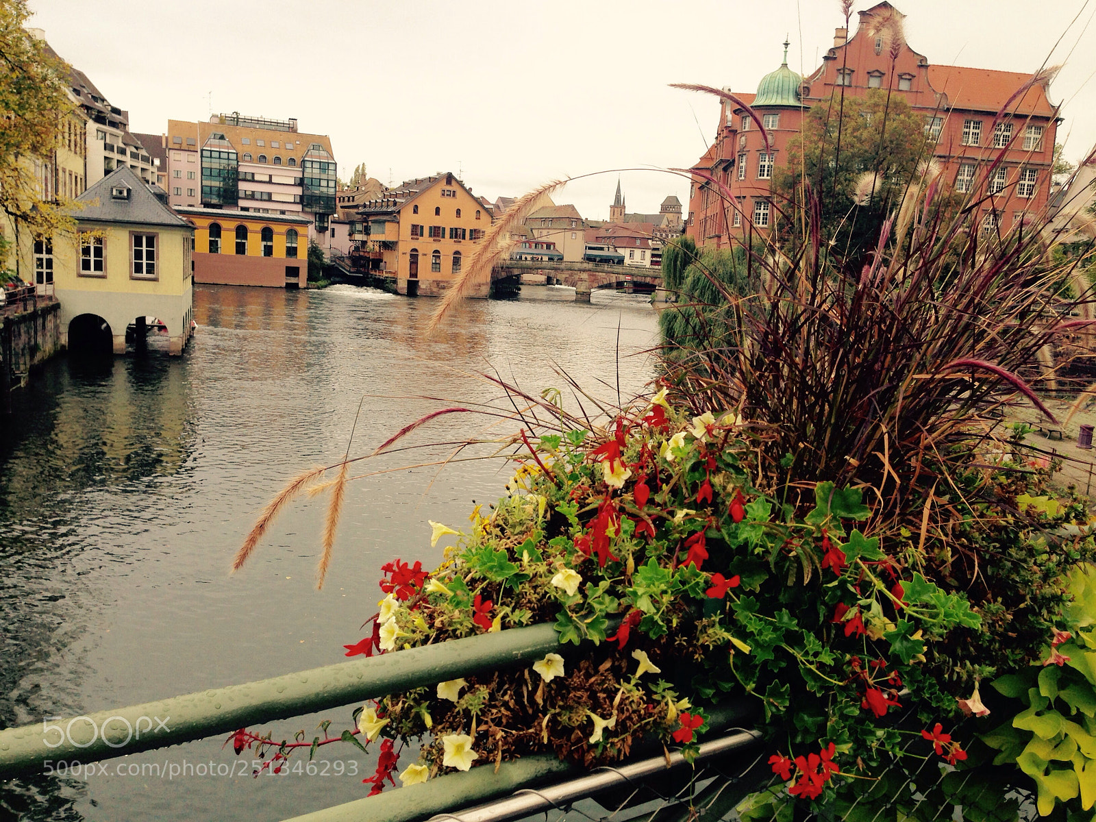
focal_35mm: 33
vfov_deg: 42.9
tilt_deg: -7.9
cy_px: 411
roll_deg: -2.5
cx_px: 548
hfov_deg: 55.4
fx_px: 1045
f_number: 2.4
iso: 50
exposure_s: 1/275
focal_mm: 4.12
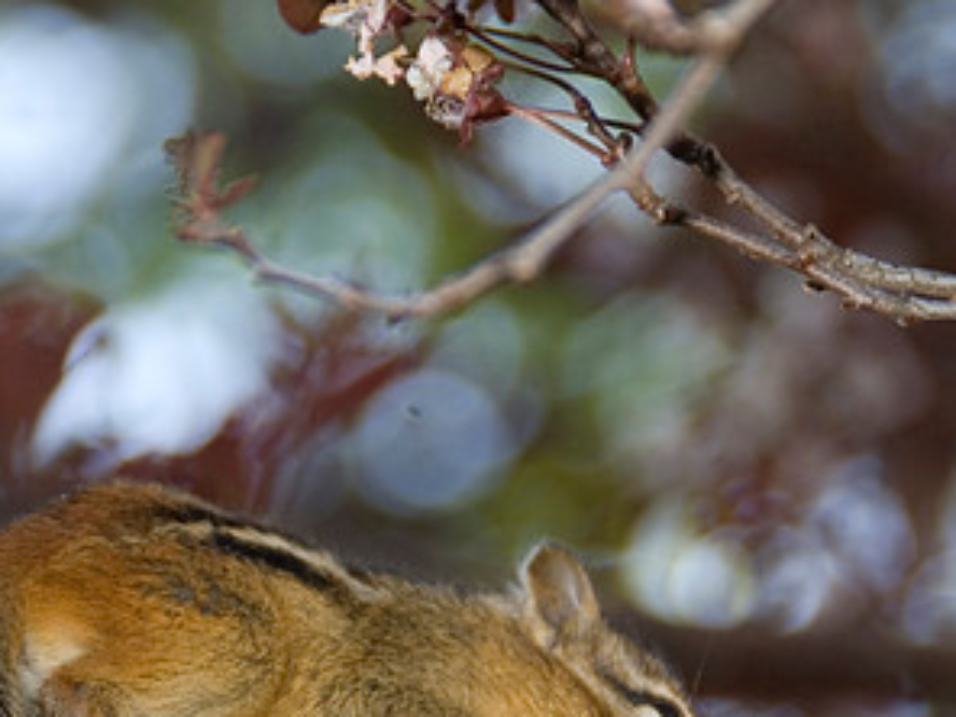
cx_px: 404
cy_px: 481
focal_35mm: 382
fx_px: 10548
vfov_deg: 3.9
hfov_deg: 5.2
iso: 250
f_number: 6.3
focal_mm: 135
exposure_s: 1/60
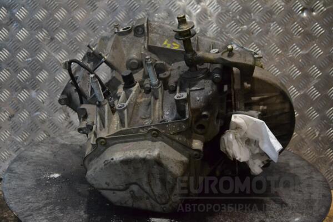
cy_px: 111
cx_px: 166
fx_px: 555
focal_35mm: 60
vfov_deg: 22.6
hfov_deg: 33.4
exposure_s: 1/160
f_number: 6.3
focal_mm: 40
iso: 3200
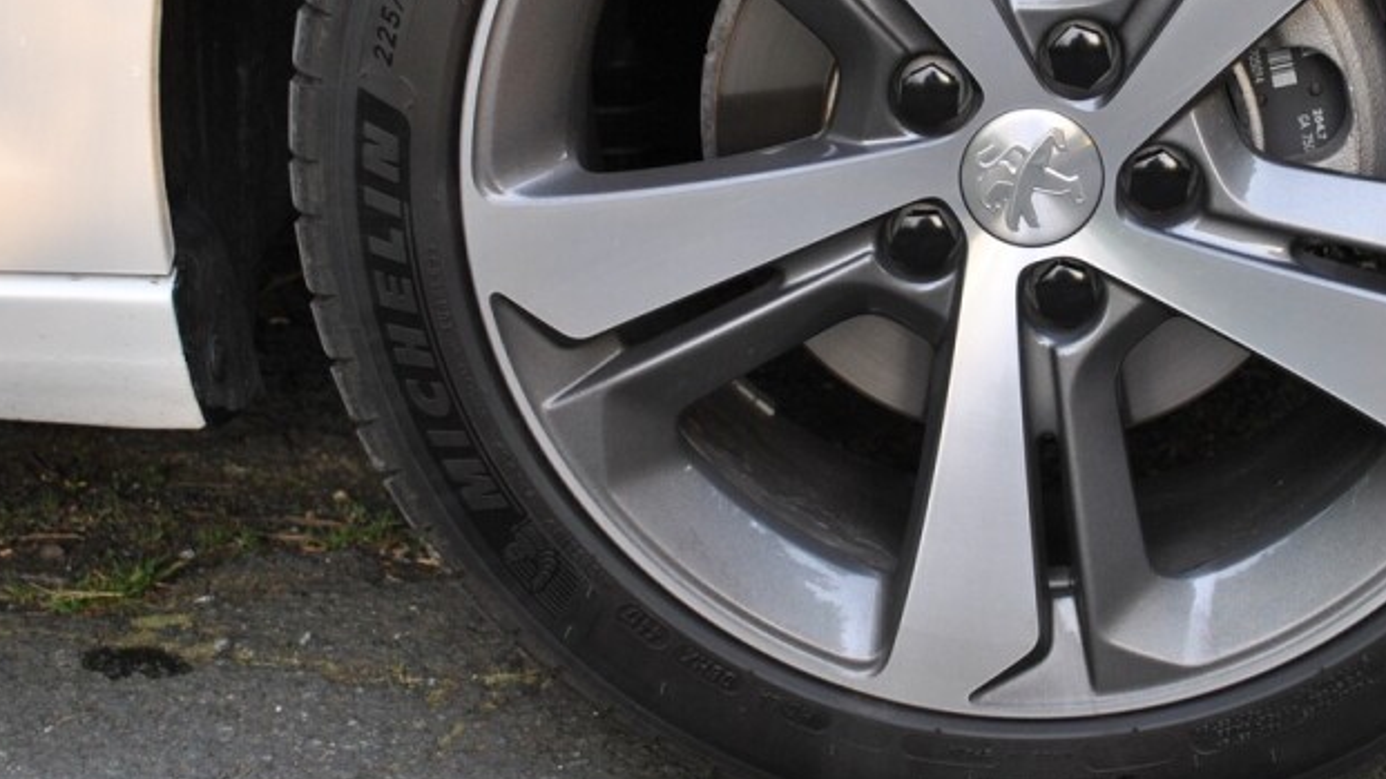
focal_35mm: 73
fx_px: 2682
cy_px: 100
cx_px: 982
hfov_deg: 28.7
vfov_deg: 16.3
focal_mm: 24
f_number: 4.5
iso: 200
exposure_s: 1/80
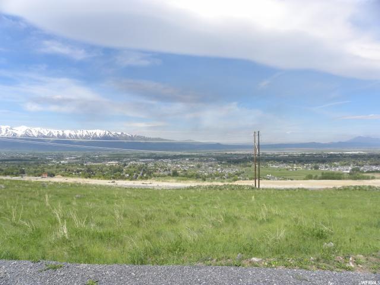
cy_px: 142
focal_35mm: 26
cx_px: 190
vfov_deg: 53.1
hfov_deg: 67.3
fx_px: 285
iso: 64
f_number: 5.6
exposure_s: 1/323
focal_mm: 4.6
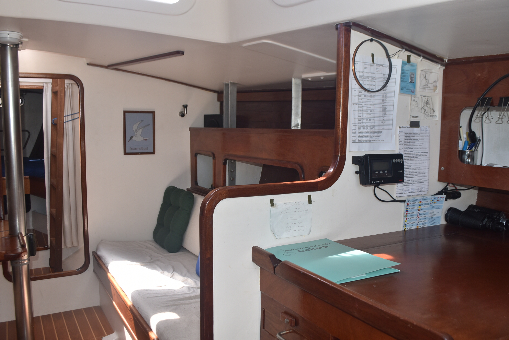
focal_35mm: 30
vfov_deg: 43.7
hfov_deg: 61.9
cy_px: 170
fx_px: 424
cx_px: 254
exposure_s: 1/125
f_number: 5.6
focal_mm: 20
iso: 250
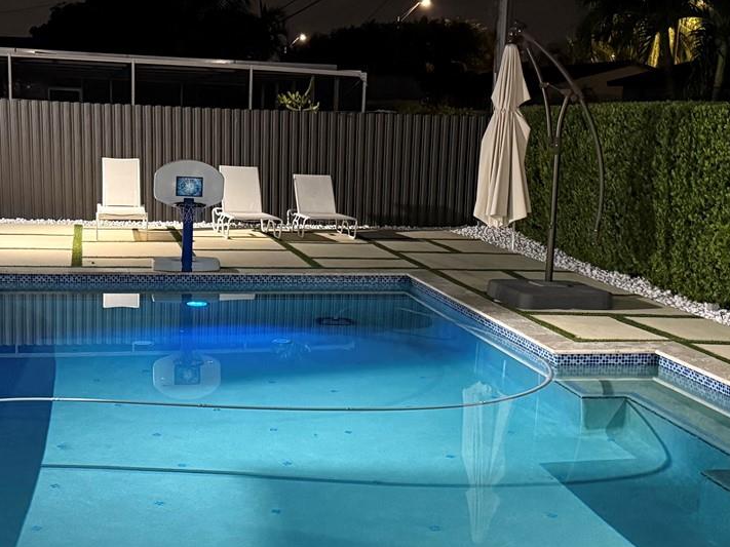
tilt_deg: -10.5
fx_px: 1139
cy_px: 336
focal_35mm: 54
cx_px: 278
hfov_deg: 35.4
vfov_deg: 27.0
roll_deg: -1.5
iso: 1000
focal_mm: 6.76
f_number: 1.78
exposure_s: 1/40
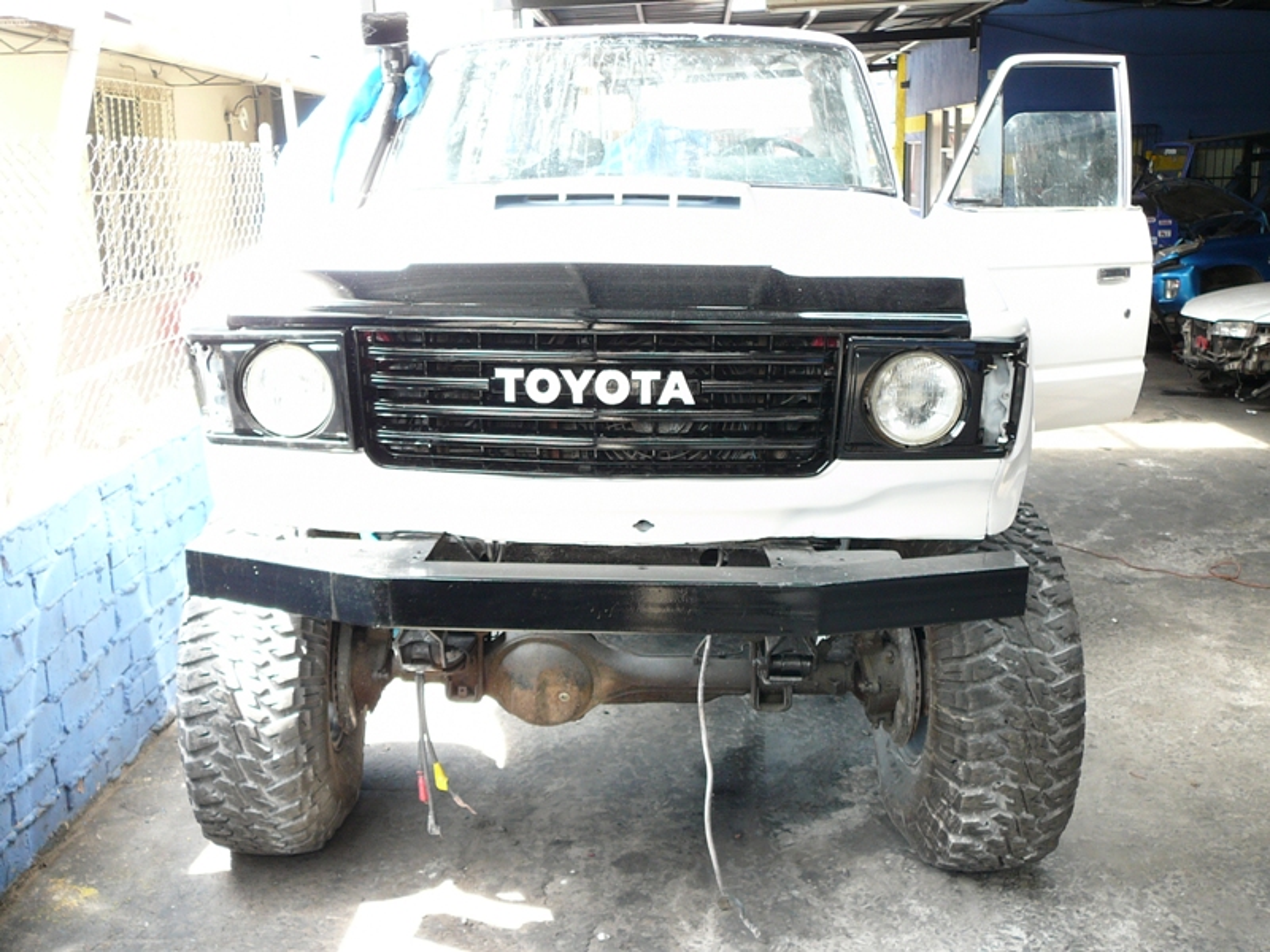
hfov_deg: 52.6
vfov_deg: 40.7
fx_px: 1284
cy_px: 476
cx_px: 635
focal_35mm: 35
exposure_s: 1/25
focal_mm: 5.2
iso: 80
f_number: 2.8
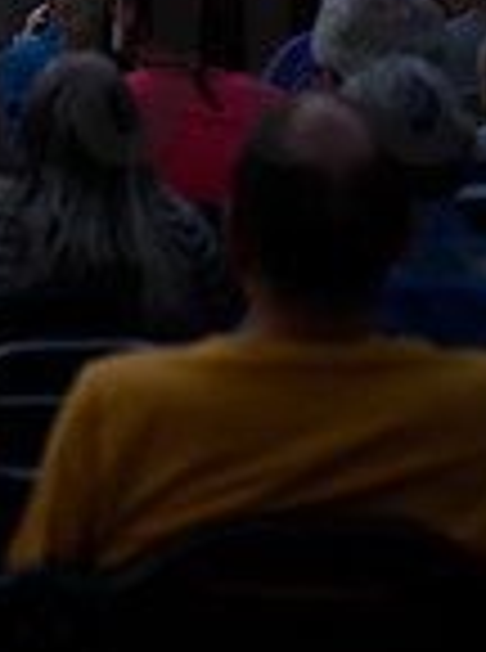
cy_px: -67
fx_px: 5077
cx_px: -522
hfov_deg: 5.4
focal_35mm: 270
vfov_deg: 7.3
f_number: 2.8
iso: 500
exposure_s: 1/60
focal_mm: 70
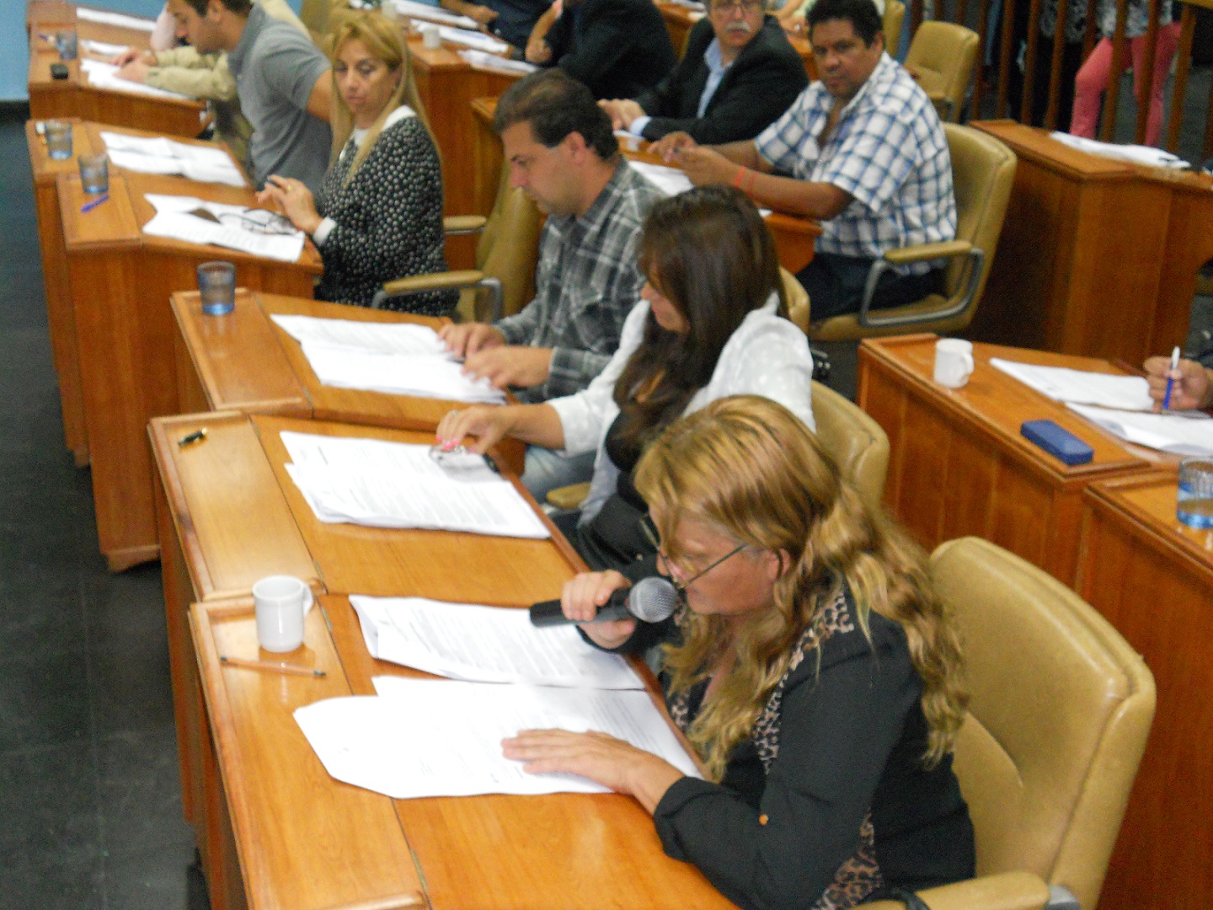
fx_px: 1612
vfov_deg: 31.5
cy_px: 455
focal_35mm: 46
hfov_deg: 41.2
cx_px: 606
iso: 500
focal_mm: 8.2
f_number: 4.3
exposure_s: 1/30
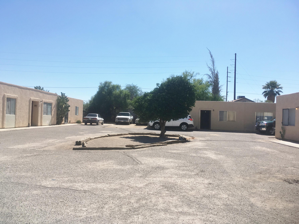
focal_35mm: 29
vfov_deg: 48.2
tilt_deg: -0.4
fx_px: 250
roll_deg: -3.2
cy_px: 112
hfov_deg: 61.7
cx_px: 150
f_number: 2.2
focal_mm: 4.15
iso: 25
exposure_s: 1/1972
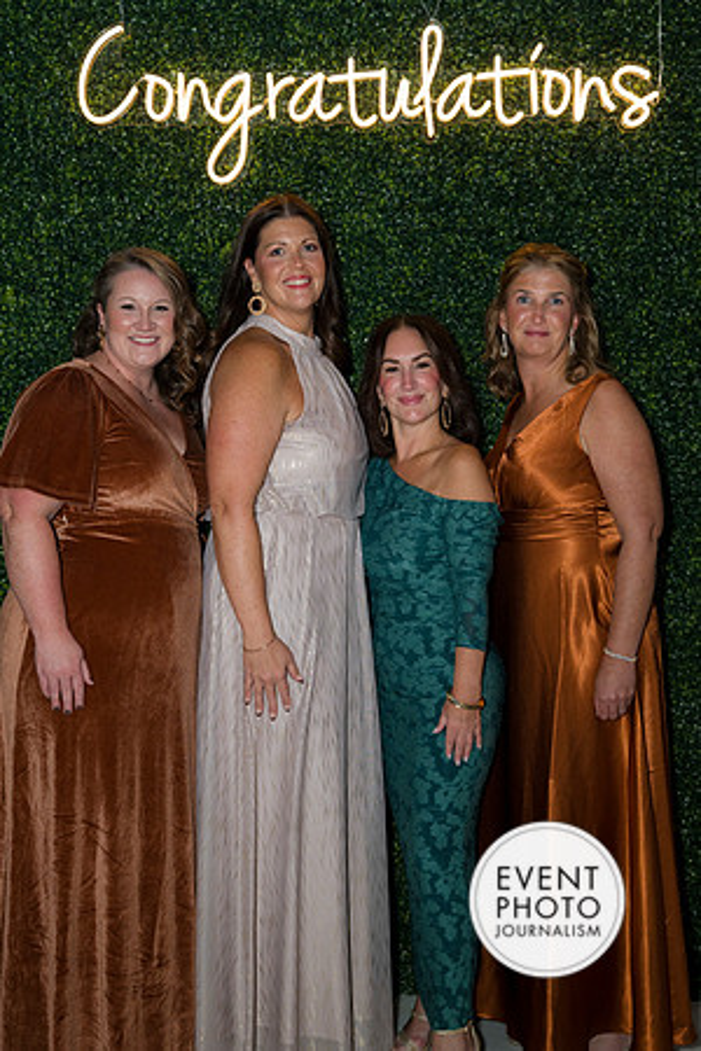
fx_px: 1519
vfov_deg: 38.2
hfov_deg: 26.0
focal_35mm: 52
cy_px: 526
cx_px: 350
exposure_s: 1/160
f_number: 5
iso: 500
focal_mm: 52
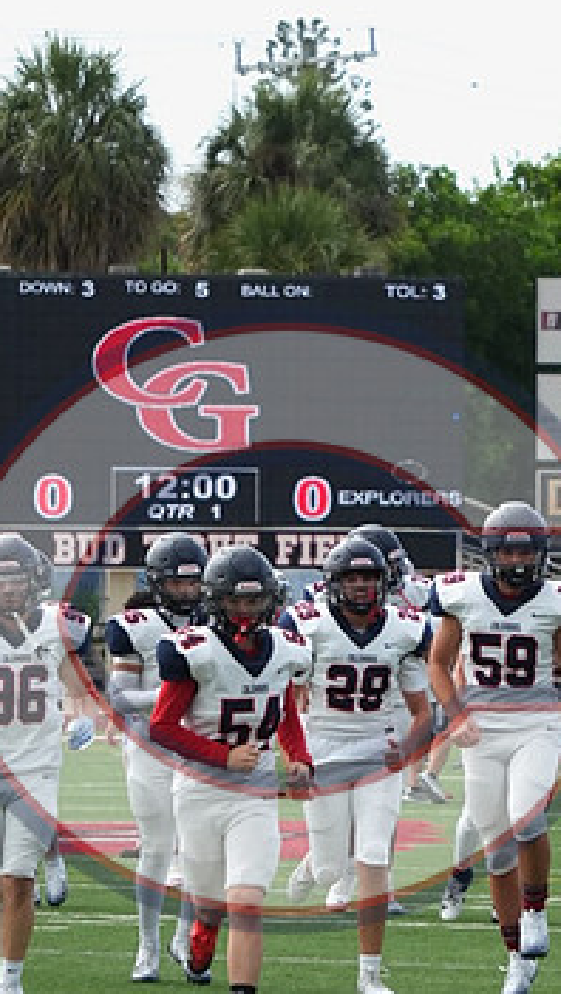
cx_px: 280
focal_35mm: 252
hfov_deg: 4.8
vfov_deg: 8.6
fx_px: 6641
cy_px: 620
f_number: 5.6
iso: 800
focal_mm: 125
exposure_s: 1/1000
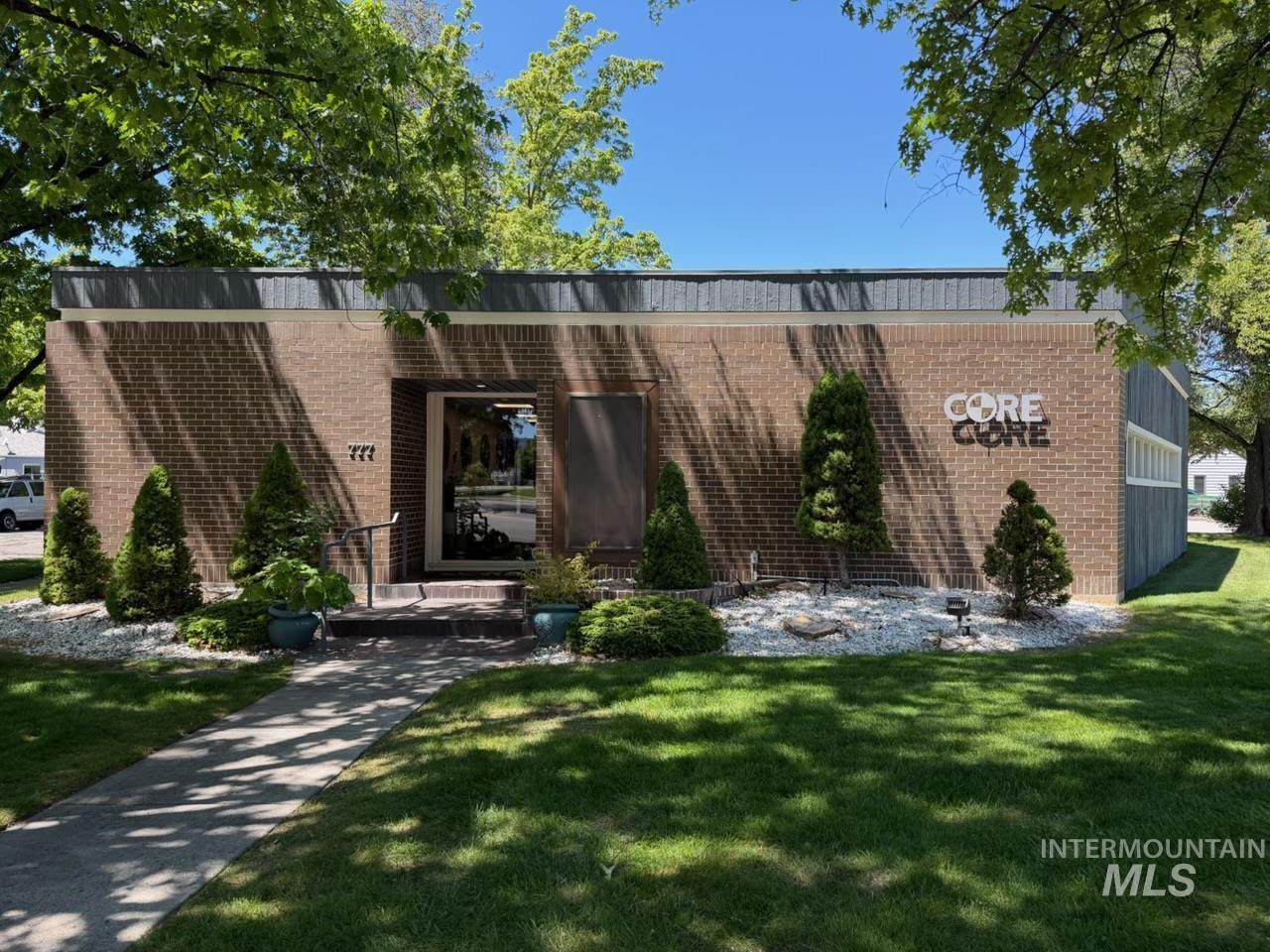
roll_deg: -0.6
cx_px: 635
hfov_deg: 71.6
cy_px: 476
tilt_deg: -0.1
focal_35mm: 24
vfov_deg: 56.8
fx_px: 881
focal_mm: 6.76
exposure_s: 1/1156
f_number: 1.78
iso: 100
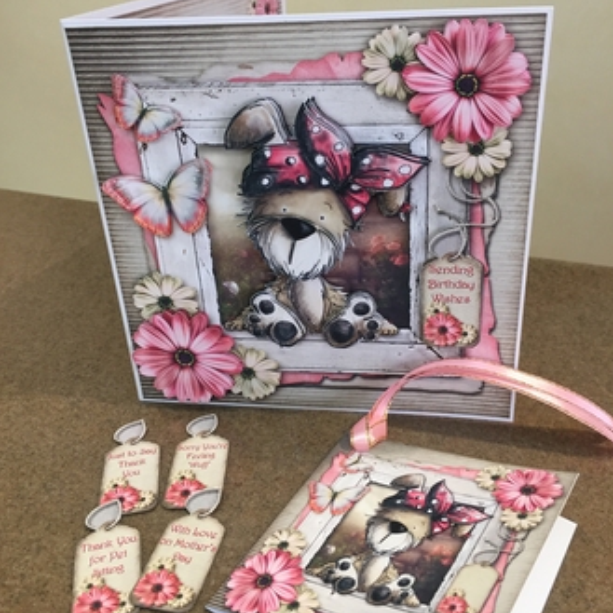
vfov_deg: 47.1
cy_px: 274
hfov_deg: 47.2
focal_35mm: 35
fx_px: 701
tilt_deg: -27.2
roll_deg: +3.0
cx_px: 310
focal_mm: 4.15
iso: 125
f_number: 2.2
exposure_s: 1/33
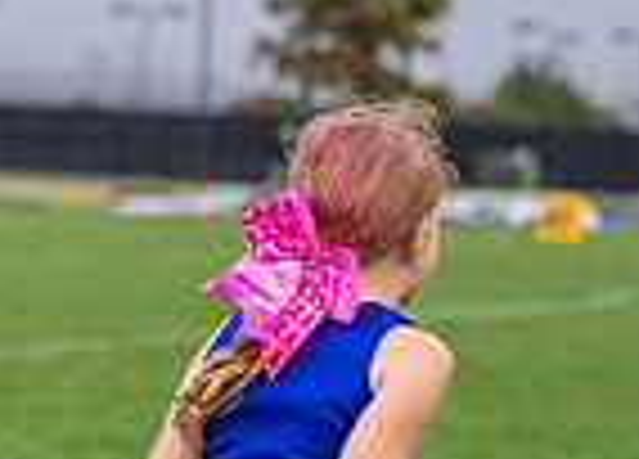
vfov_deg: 4.5
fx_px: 5873
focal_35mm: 323
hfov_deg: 6.1
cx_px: -381
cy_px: 190
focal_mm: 70
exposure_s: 1/1600
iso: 500
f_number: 2.8
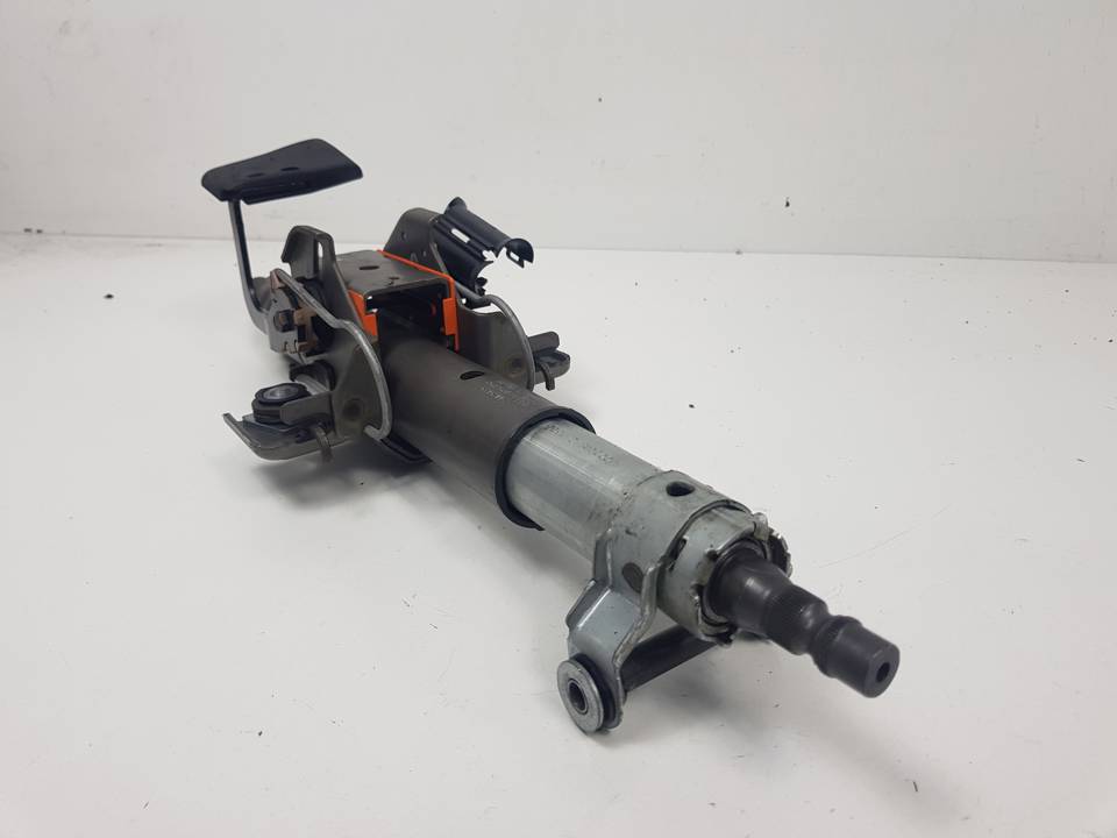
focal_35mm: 26
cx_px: 558
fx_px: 839
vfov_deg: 53.1
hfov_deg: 67.3
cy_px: 419
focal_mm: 4.2
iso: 40
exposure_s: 1/419
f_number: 1.7
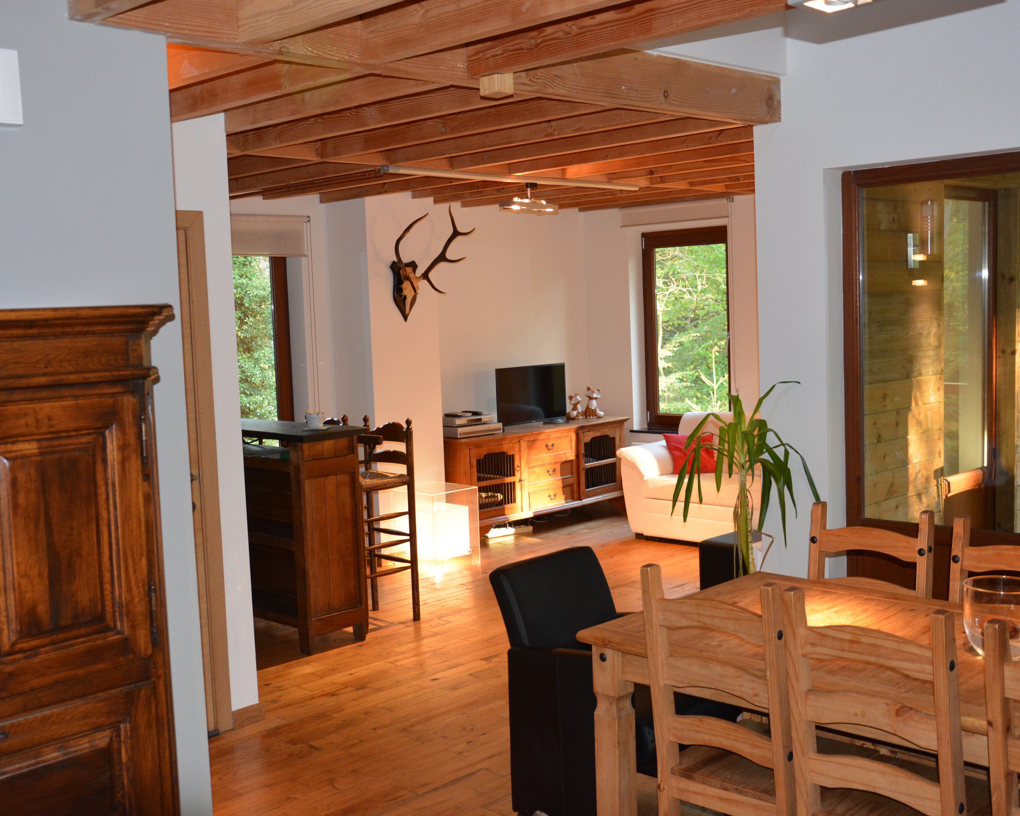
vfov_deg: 36.5
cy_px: 407
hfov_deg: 44.8
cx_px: 515
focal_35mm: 41
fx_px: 1238
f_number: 3.8
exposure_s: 1/60
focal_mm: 24
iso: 1600
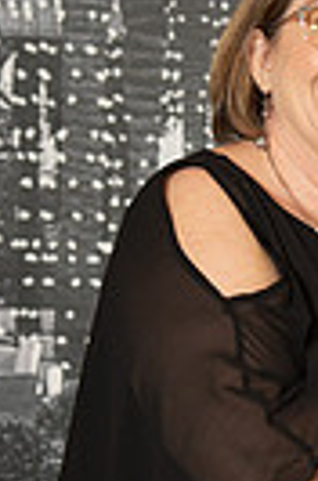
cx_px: 517
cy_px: 420
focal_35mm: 201
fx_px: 2677
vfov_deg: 10.2
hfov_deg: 6.7
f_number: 2.8
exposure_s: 1/160
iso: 1000
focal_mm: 59.2
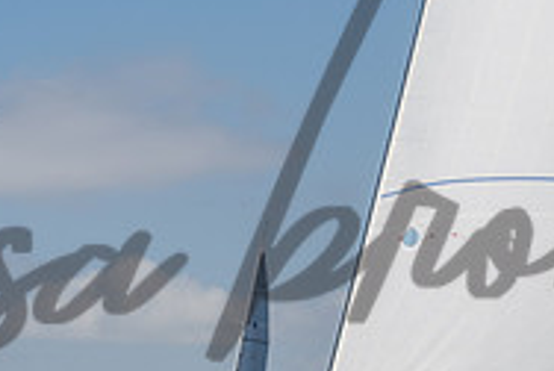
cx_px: 631
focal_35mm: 335
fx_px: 5163
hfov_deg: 6.1
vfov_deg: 4.1
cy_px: 407
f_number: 6.3
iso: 100
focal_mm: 80
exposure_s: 1/250
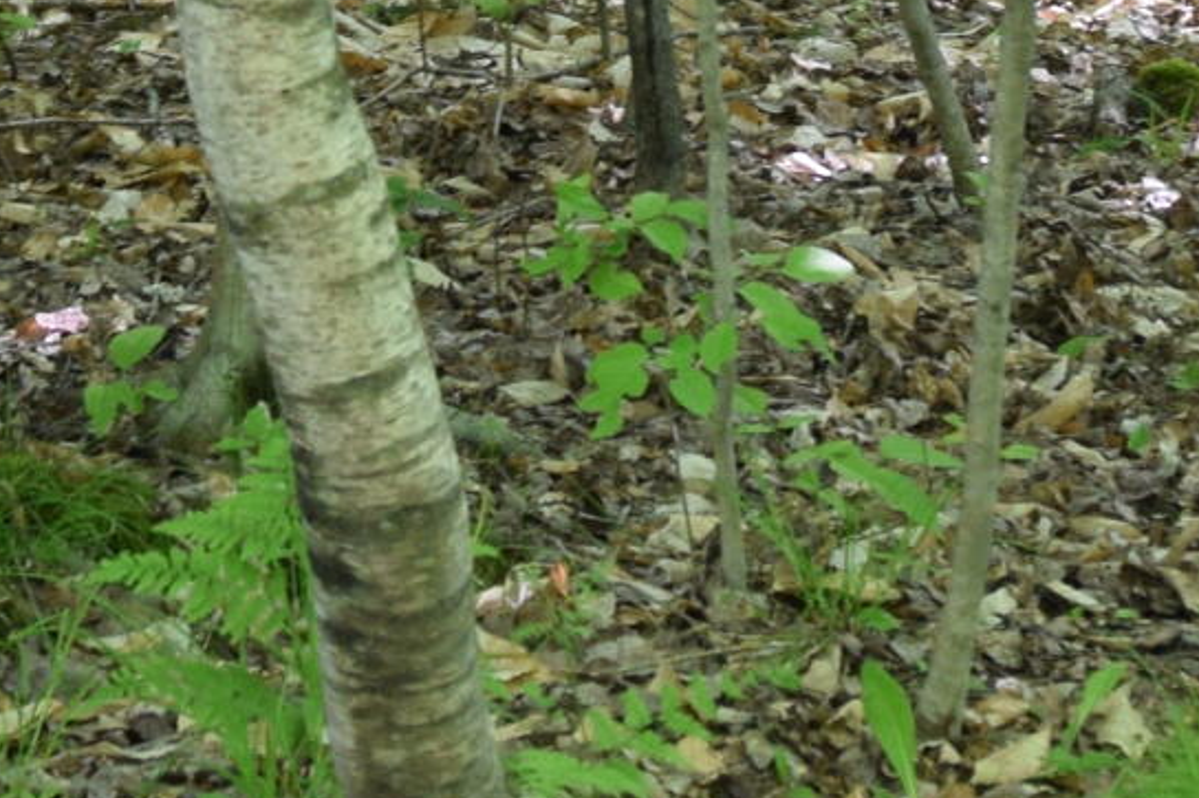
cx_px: 802
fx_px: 4959
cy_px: -794
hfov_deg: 13.8
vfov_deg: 8.7
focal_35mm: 149
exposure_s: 1/60
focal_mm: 18
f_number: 4
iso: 500
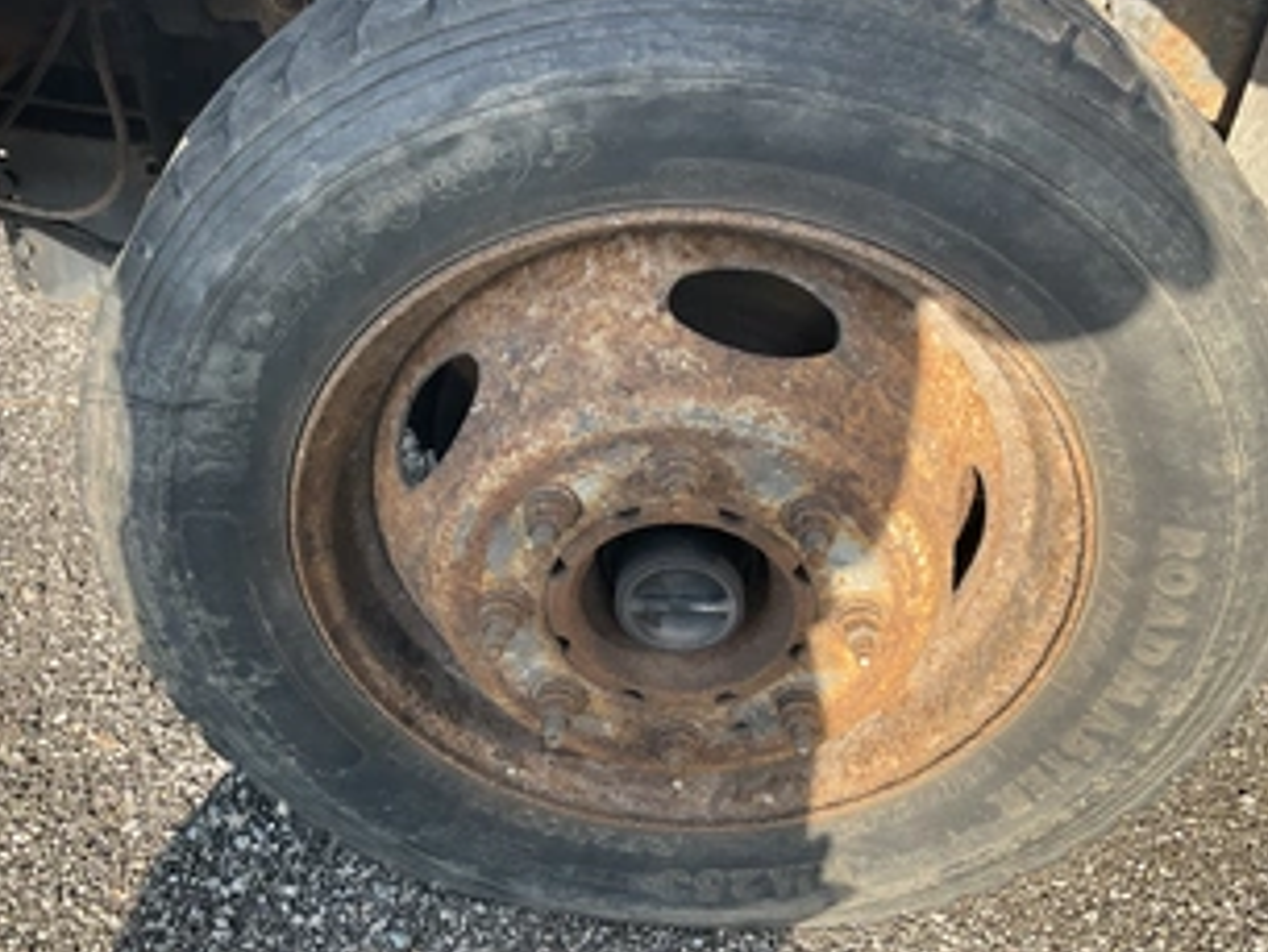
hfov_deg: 48.9
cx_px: 578
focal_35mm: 38
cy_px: 374
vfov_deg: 37.6
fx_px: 1393
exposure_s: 1/412
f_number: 1.8
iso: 25
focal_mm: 3
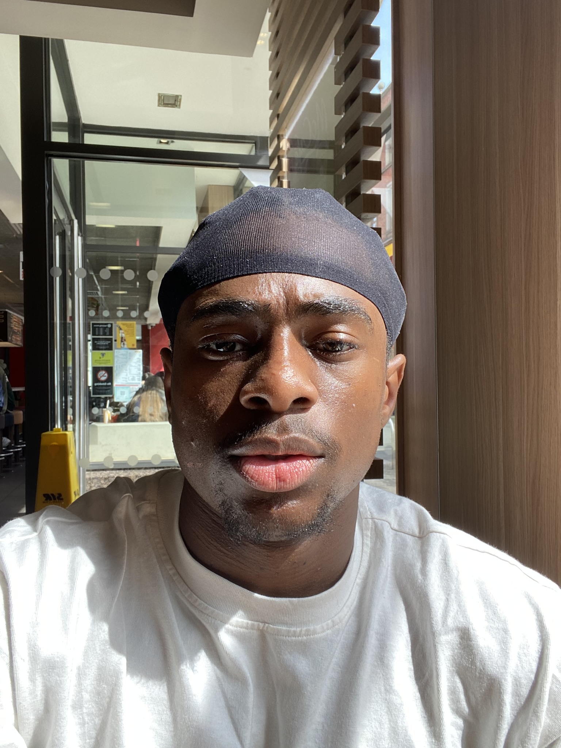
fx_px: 648
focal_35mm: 30
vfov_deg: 60.0
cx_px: 280
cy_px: 374
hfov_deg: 46.8
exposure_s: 1/142
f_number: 2.2
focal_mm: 2.71
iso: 25
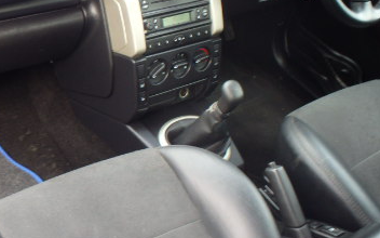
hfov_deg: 37.4
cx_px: 161
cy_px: 97
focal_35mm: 54
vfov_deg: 23.9
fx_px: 559
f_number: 3.9
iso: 200
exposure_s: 1/30
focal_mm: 5
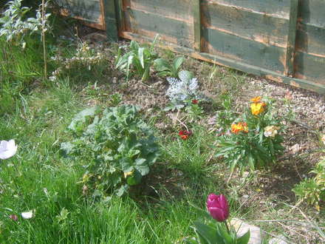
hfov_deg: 41.2
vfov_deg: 31.5
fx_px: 432
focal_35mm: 46
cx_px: 162
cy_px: 122
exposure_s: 1/125
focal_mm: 11.93
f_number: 4.9
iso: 50
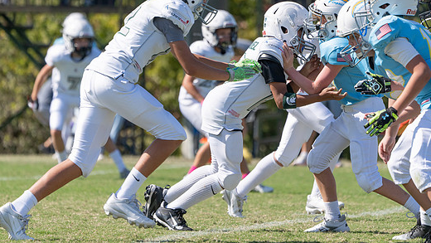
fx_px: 4905
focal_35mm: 429
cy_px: 89
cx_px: 226
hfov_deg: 5.0
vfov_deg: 2.8
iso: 160
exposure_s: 1/1000
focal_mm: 318
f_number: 5.6
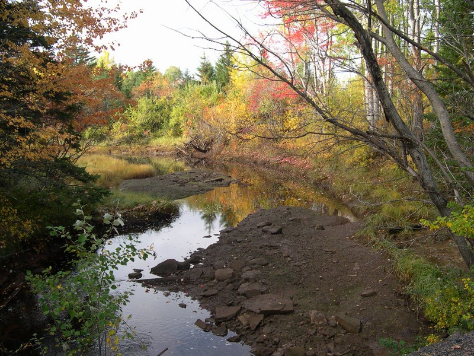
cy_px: 178
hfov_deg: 49.0
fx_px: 520
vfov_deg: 37.7
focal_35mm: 38
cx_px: 237
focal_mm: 8
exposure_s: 1/232
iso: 100
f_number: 2.8
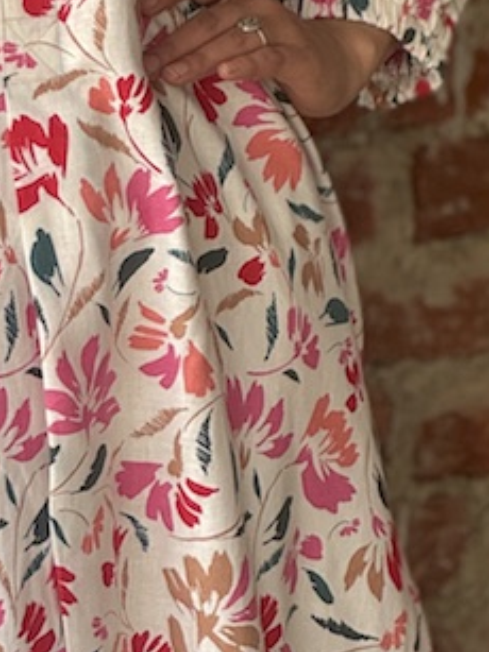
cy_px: -79
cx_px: -135
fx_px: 4712
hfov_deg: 5.9
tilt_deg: -7.4
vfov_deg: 7.9
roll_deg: -0.6
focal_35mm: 250
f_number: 2.8
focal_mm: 9
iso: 64
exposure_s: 1/99
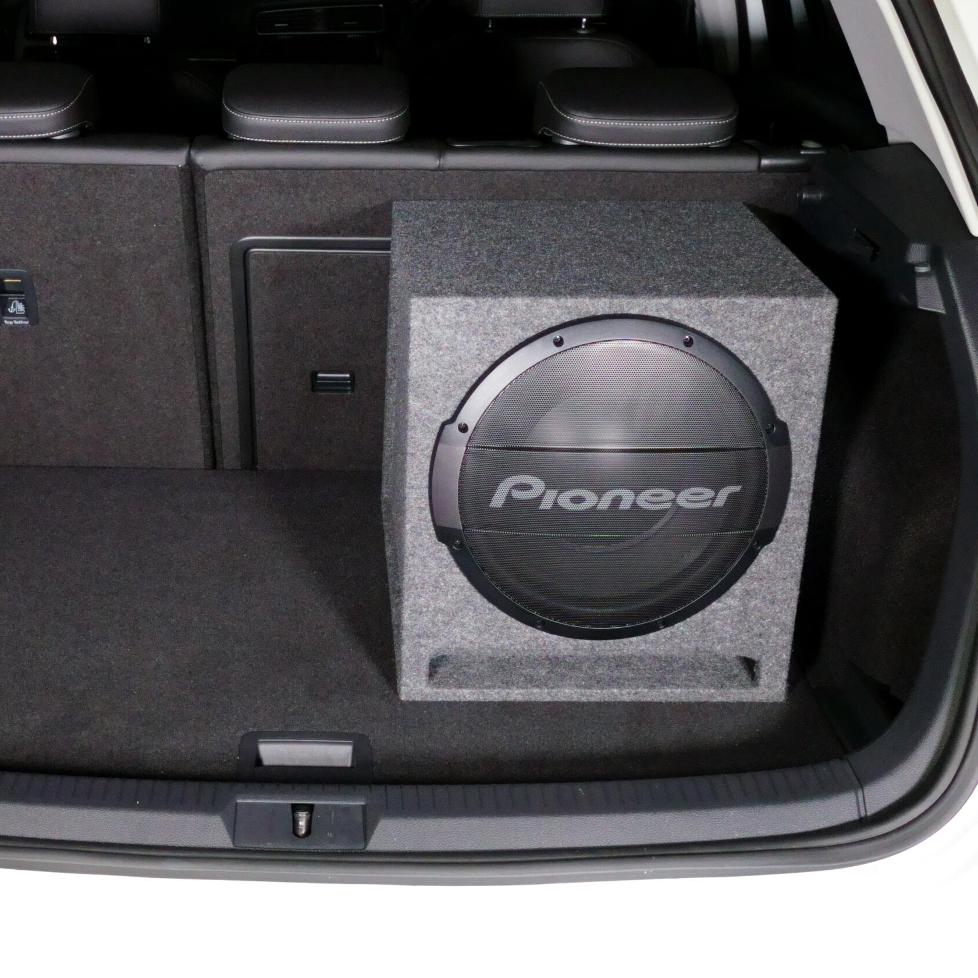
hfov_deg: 37.9
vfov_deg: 38.3
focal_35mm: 44
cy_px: 490
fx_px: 1406
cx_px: 315
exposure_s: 1/60
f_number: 8
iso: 3200
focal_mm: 23
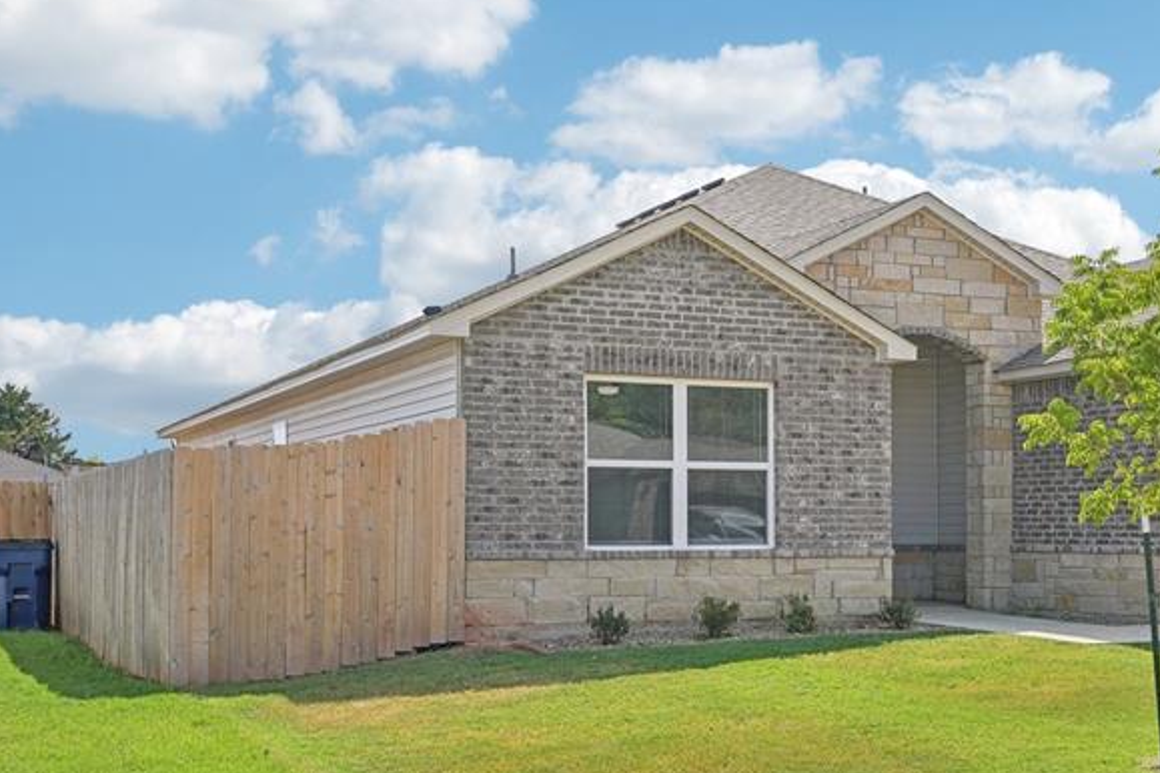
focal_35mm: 53
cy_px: 445
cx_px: 913
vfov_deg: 25.5
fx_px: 1708
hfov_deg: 36.4
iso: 100
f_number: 8
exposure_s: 1/250
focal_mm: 30
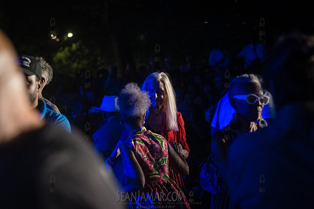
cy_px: 104
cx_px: 157
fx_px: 872
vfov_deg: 13.7
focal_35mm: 100
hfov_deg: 20.4
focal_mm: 100
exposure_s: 1/200
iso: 5000
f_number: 4
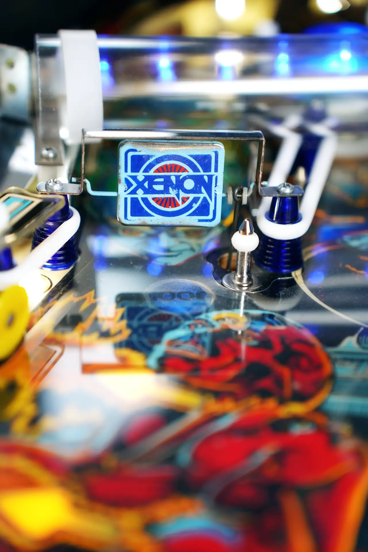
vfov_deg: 27.0
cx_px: 184
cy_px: 276
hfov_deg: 18.2
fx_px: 1150
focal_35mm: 75
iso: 100
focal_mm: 75
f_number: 2.8
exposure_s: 1/60
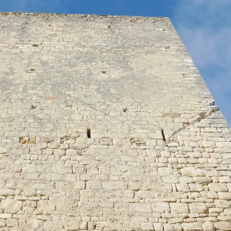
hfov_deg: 35.7
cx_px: 76
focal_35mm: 47
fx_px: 355
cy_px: 175
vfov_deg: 35.2
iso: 80
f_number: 3.5
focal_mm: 6
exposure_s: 1/1600
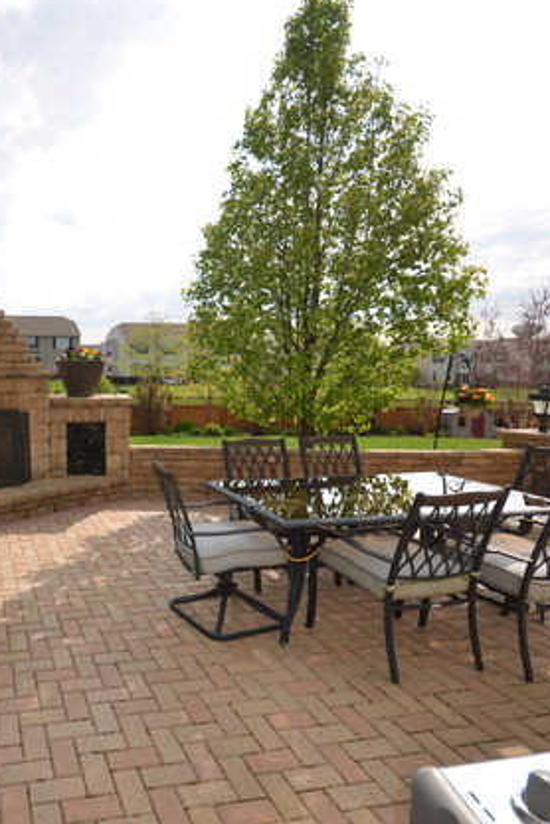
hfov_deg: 49.9
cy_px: 407
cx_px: 69
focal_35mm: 23
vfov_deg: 76.1
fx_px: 527
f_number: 8
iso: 100
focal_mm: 10
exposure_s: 1/250
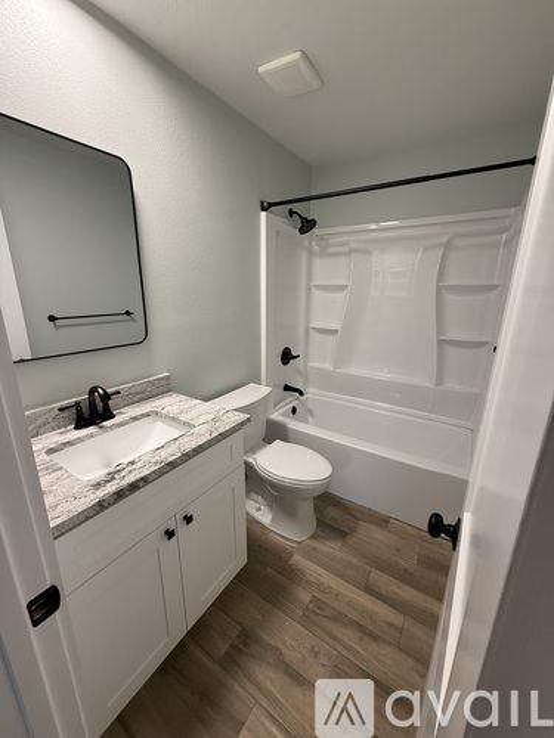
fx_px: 299
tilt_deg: -14.1
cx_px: 277
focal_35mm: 14
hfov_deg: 85.7
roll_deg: -0.3
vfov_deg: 102.1
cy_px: 369
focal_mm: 2.22
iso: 250
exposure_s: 1/120
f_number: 2.2
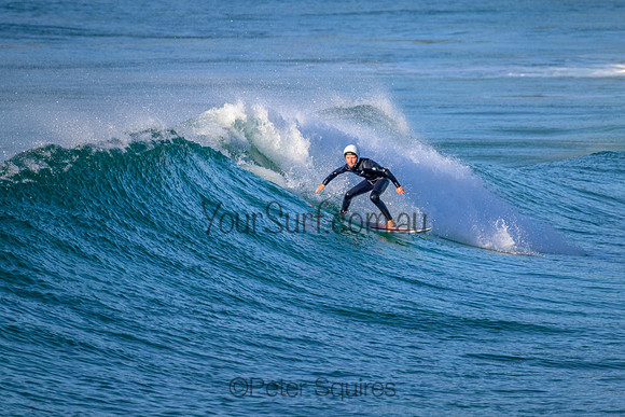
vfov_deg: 1.5
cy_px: 185
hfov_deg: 2.3
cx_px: 347
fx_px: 15446
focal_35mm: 890
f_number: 11
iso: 1800
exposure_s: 1/2000
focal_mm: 800
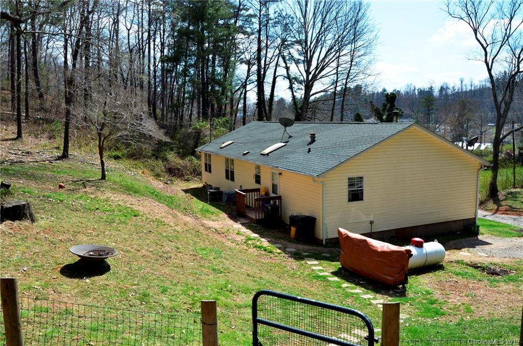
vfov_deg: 41.5
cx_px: 262
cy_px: 173
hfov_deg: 59.6
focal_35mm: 32
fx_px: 456
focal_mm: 21
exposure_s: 1/250
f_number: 8
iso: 125
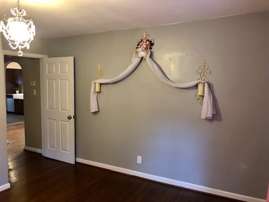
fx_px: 218
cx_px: 134
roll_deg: +0.1
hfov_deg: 63.4
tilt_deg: -4.6
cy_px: 101
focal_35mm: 28
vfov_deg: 49.7
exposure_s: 1/9
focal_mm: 3.99
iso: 100
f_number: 1.8
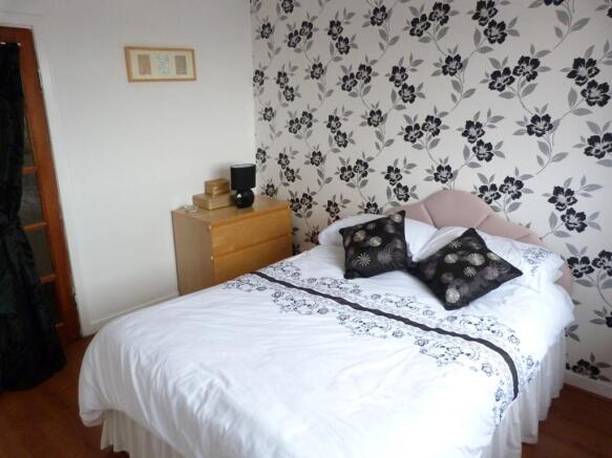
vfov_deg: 54.9
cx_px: 306
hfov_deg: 69.4
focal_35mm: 25
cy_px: 229
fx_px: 442
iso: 400
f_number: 2.8
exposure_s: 1/40
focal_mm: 4.5
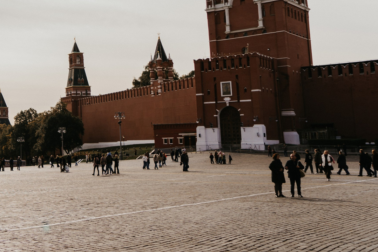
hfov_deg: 31.4
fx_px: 599
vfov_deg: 23.4
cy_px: 47
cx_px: -31
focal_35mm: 57
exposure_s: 1/500
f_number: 4
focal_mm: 24
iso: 100
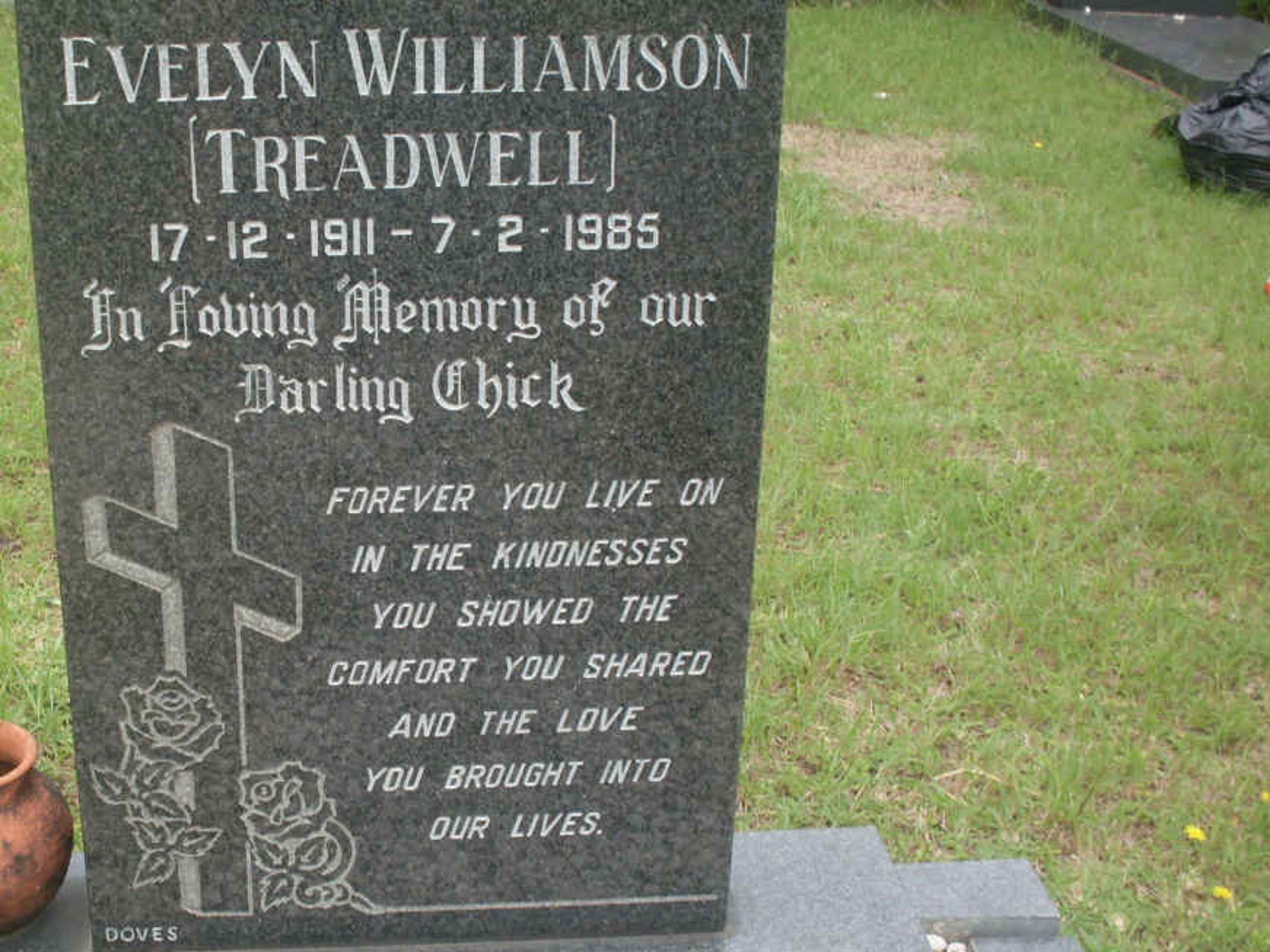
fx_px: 1908
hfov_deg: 36.4
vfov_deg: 28.0
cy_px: 535
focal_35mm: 52
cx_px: 402
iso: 80
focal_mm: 6.3
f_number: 8.4
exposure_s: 1/90
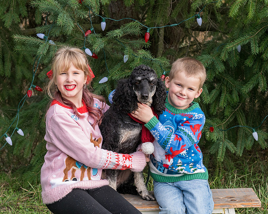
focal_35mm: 103
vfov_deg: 14.9
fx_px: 817
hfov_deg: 18.6
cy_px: 76
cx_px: 127
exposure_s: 1/320
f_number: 5
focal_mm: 46
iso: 320
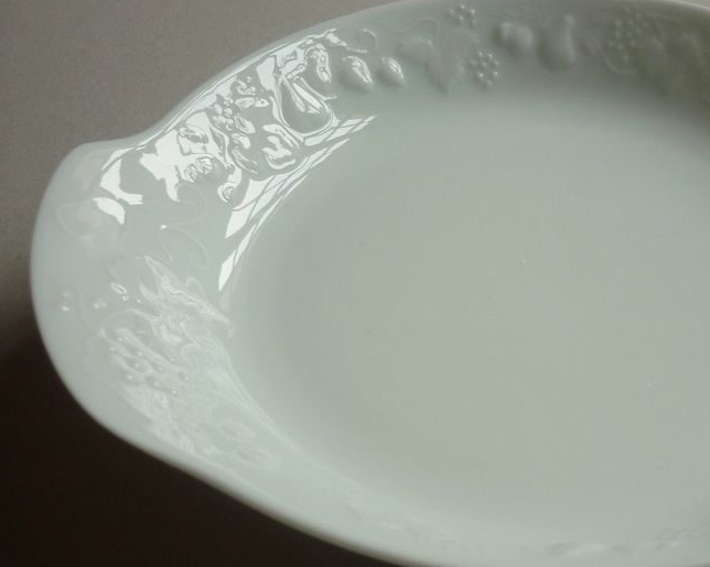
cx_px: 546
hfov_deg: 36.3
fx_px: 1051
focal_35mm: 50
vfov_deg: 30.2
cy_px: 310
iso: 80
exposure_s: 1/60
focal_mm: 5.5
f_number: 2.8
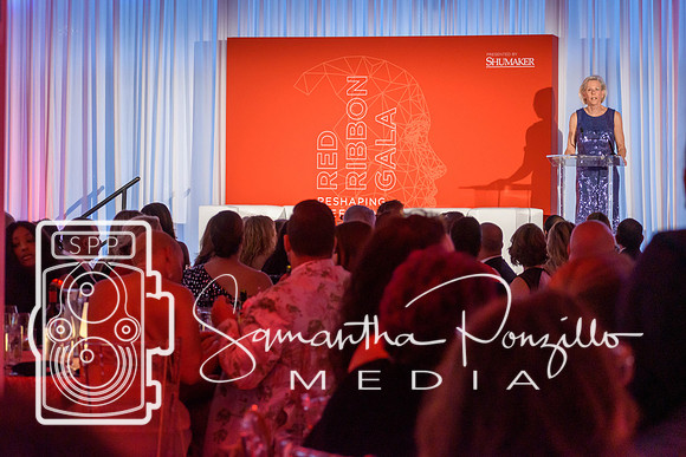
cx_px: 343
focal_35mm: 110
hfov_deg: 18.6
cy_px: 228
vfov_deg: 12.5
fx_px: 2090
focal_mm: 72
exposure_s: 1/125
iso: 2200
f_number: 4.8
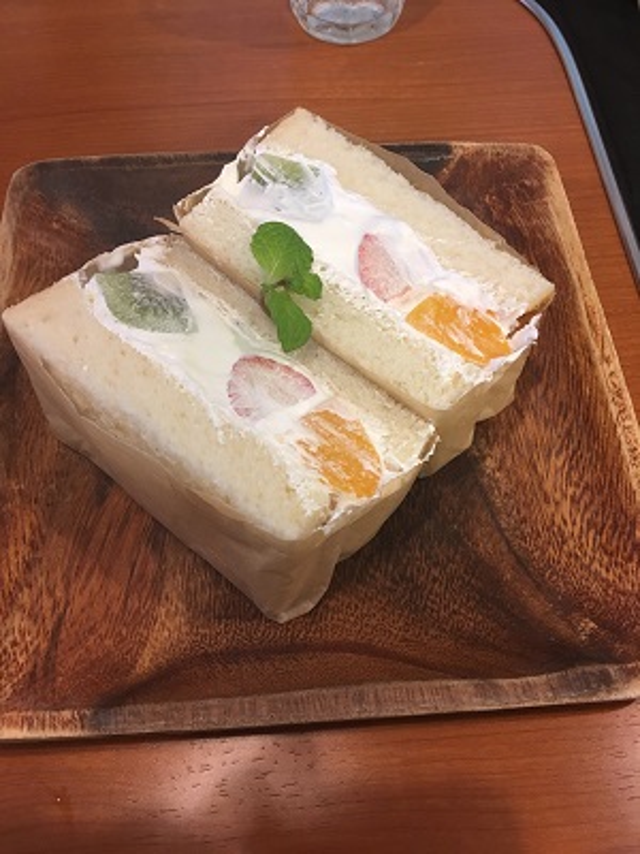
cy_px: 427
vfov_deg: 61.7
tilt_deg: -60.8
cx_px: 320
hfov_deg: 48.2
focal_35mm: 29
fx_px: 715
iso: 125
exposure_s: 1/33
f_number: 2.2
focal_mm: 4.15
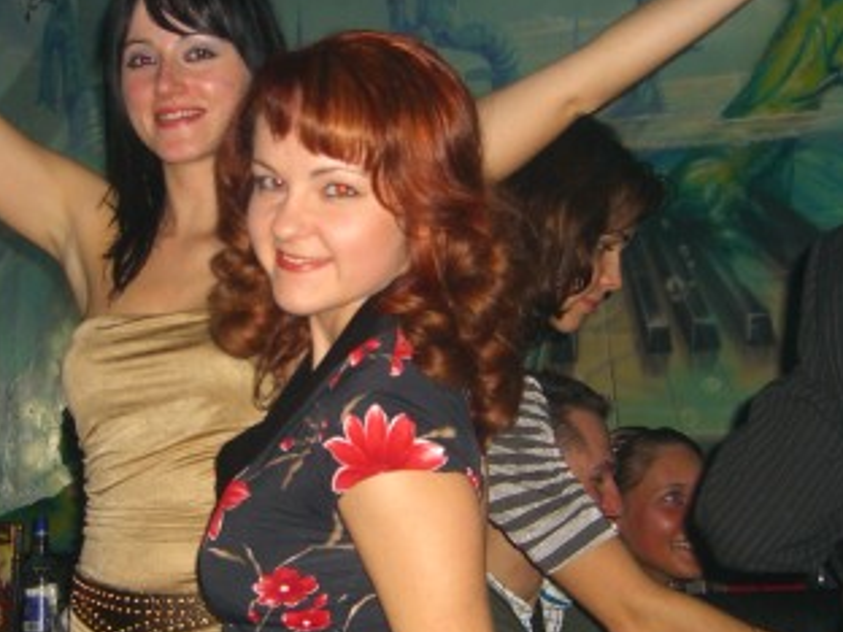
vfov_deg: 20.2
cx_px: 351
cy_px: 359
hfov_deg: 26.6
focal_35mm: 73
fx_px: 1778
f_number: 2.8
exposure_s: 1/60
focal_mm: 7.9
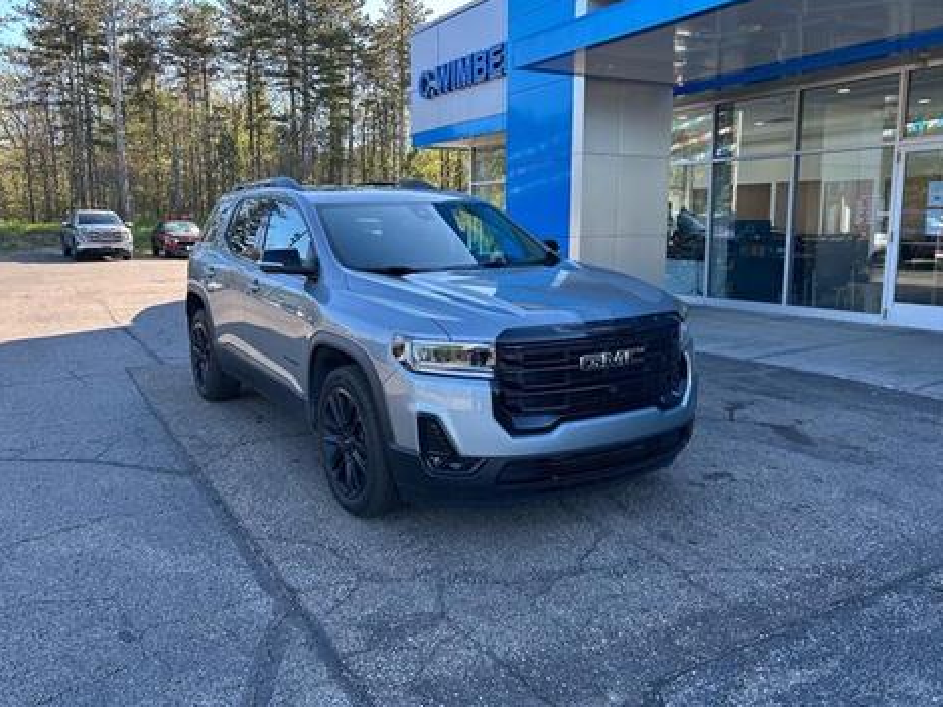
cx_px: 439
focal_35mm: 28
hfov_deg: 63.4
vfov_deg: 49.7
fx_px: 763
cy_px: 332
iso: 50
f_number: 1.5
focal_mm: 5.7
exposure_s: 1/377
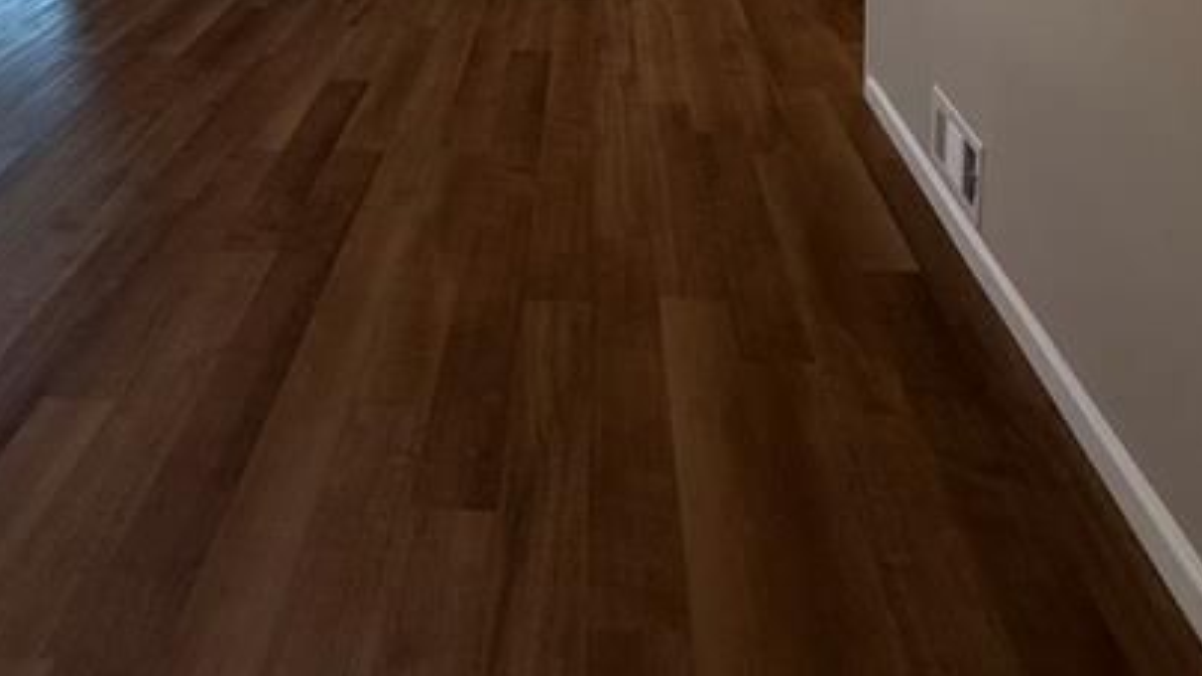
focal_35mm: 29
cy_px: -271
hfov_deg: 66.0
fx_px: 924
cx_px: 553
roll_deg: +0.2
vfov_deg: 29.3
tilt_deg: -1.4
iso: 100
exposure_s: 1/120
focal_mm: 2.22
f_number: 2.2
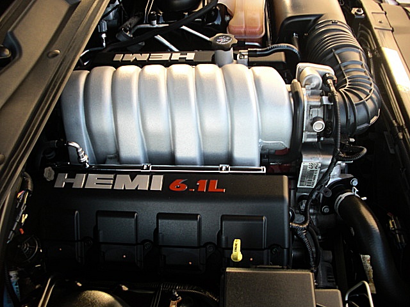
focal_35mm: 36
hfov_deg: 51.4
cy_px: 154
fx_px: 426
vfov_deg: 39.7
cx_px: 205
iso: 100
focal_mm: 6.3
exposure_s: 1/100
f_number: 2.8
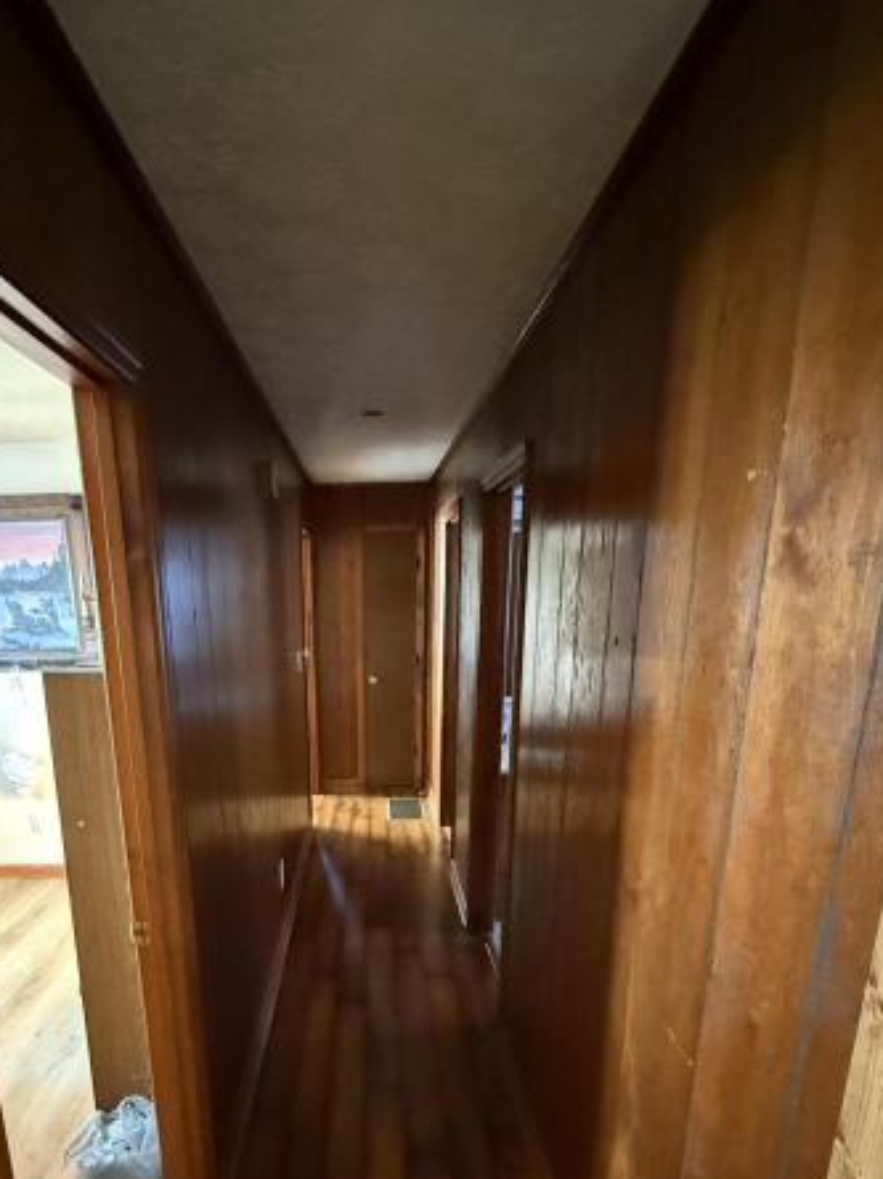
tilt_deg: -15.5
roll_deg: +0.5
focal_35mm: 21
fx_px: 715
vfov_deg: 76.5
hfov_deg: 62.5
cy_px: 788
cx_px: 329
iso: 2000
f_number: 2.2
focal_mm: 2.22
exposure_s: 1/30
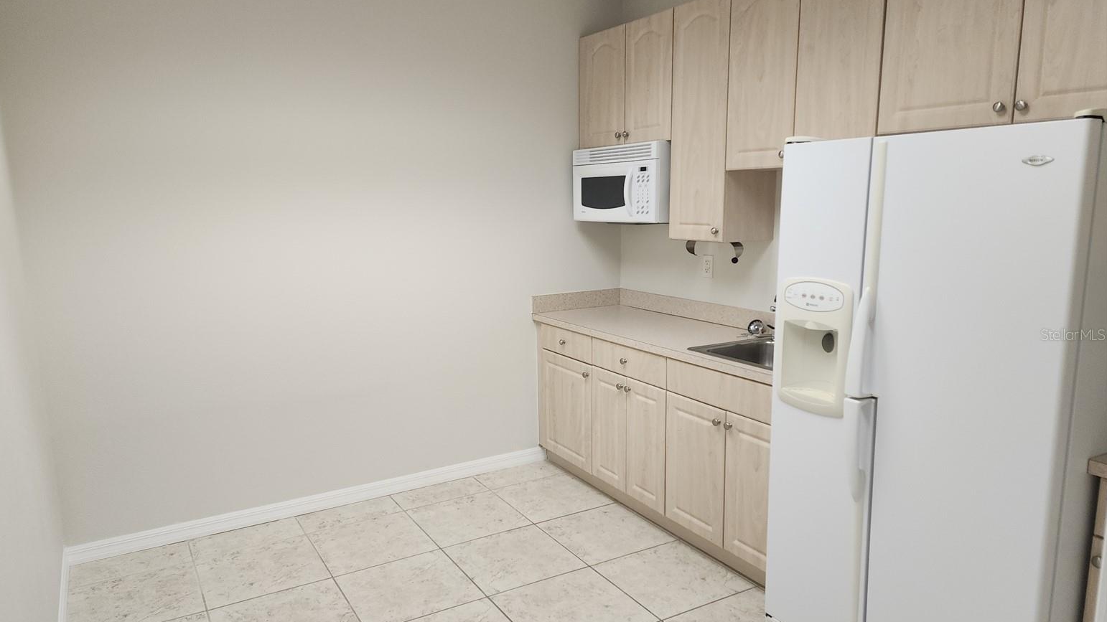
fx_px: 763
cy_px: 334
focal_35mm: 26
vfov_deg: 44.3
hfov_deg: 71.9
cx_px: 534
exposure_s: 1/120
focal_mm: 6.4
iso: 80
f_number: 1.8
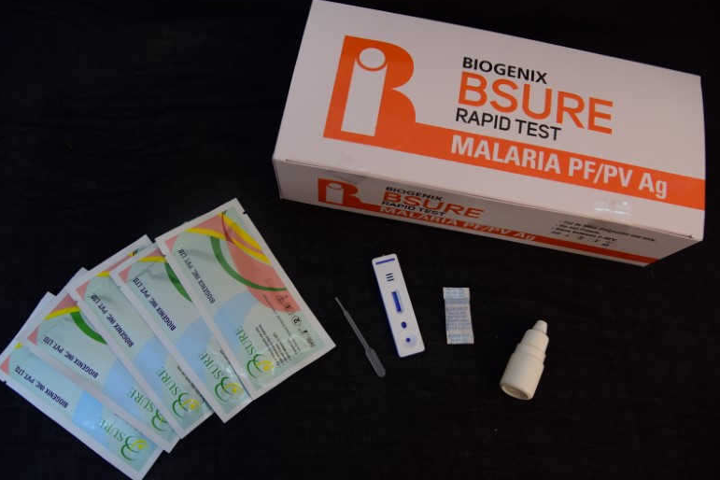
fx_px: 560
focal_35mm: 28
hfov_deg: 65.5
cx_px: 357
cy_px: 252
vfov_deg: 46.4
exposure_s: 1/160
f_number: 4
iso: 320
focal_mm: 24
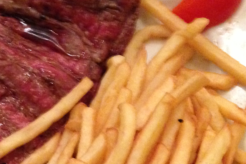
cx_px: 17
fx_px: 615
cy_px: 151
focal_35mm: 90
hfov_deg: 22.0
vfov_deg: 15.0
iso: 640
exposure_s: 1/15
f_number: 2.4
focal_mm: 4.13
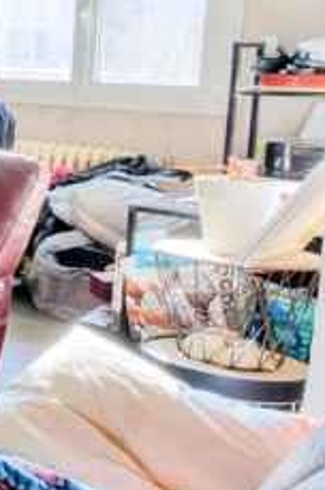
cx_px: -423
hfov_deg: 15.4
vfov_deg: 35.1
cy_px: 142
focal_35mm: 56
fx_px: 761
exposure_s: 1/200
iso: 800
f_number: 8
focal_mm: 16
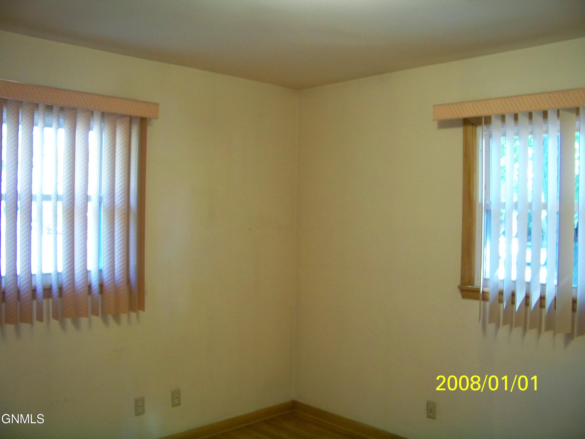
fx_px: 558
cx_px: 292
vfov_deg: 42.9
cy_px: 220
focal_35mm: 33
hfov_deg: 55.4
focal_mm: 5.85
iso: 320
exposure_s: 1/30
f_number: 2.8
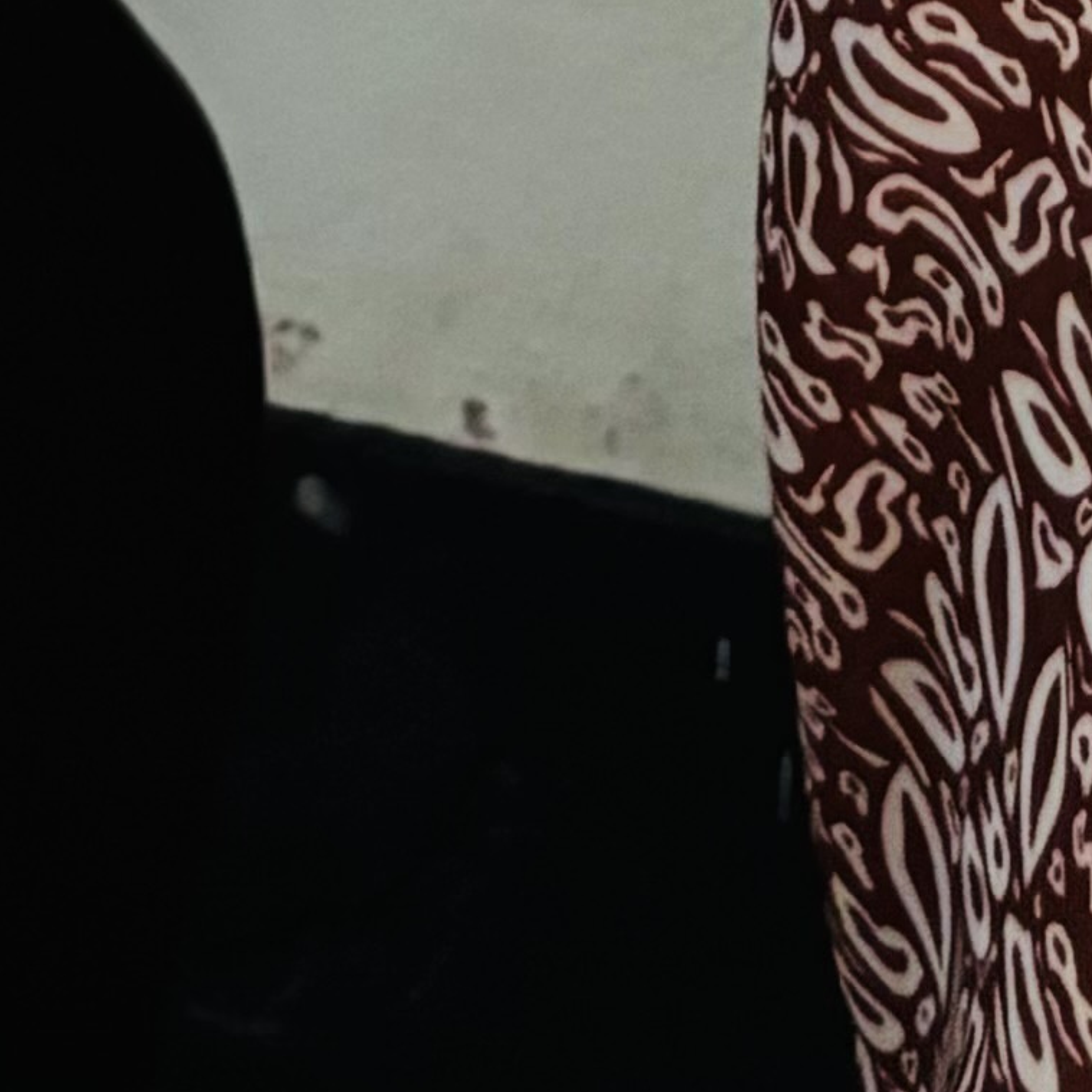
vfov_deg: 8.3
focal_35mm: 173
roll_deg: -1.9
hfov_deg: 10.0
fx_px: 6174
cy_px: -2362
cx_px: 1073
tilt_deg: -4.5
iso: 400
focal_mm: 5.96
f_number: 1.6
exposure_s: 1/50
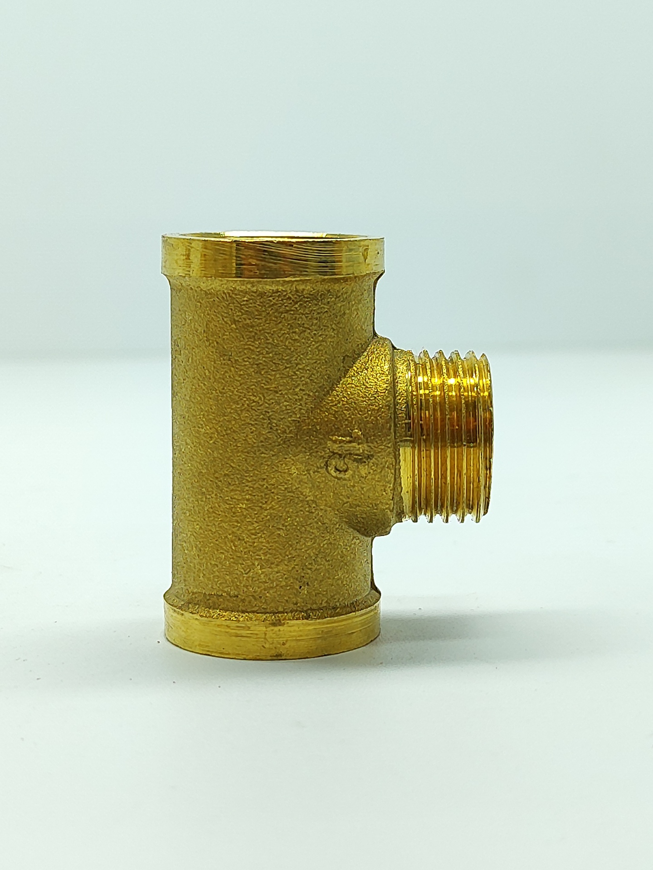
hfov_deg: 56.8
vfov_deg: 71.6
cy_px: 435
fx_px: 604
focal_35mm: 24
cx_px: 326
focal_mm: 5.89
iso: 160
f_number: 1.89
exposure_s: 1/160
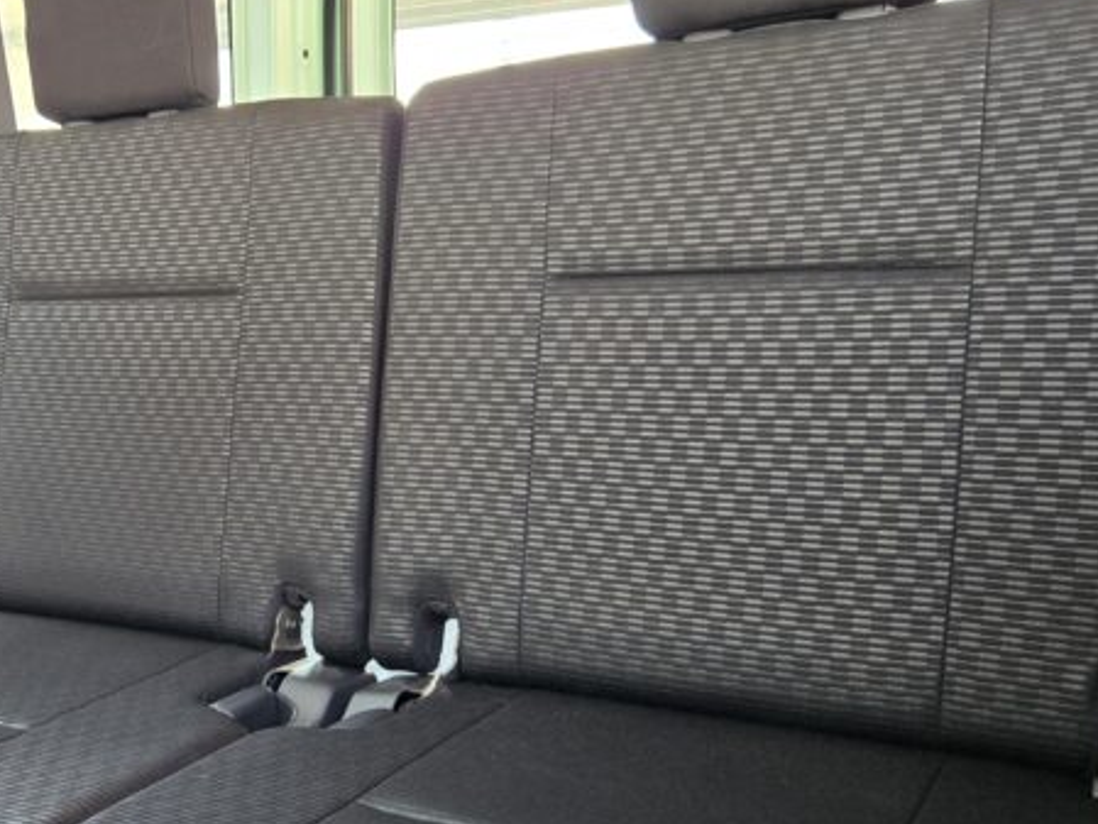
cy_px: 467
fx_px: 1301
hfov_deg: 44.5
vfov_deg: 35.1
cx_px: 296
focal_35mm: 41
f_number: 1.8
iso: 320
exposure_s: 1/100
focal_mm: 5.4
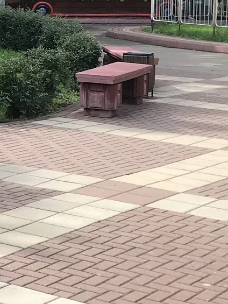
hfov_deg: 11.9
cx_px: -106
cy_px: 4
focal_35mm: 119
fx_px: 1045
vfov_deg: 16.2
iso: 20
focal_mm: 3.99
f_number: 1.8
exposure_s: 1/798
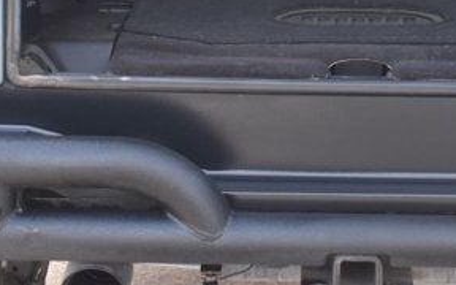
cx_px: 350
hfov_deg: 12.8
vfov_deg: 7.8
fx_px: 2026
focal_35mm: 163
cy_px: -238
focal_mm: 30
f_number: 9
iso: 400
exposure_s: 1/125
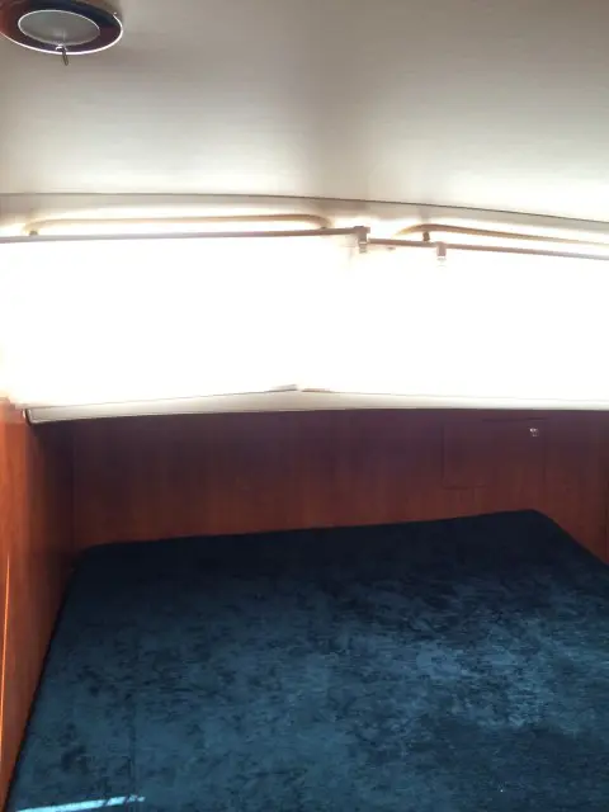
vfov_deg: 60.0
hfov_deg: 46.8
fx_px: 704
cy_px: 406
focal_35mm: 30
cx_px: 304
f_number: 2.2
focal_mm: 4.12
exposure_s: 1/40
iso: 50
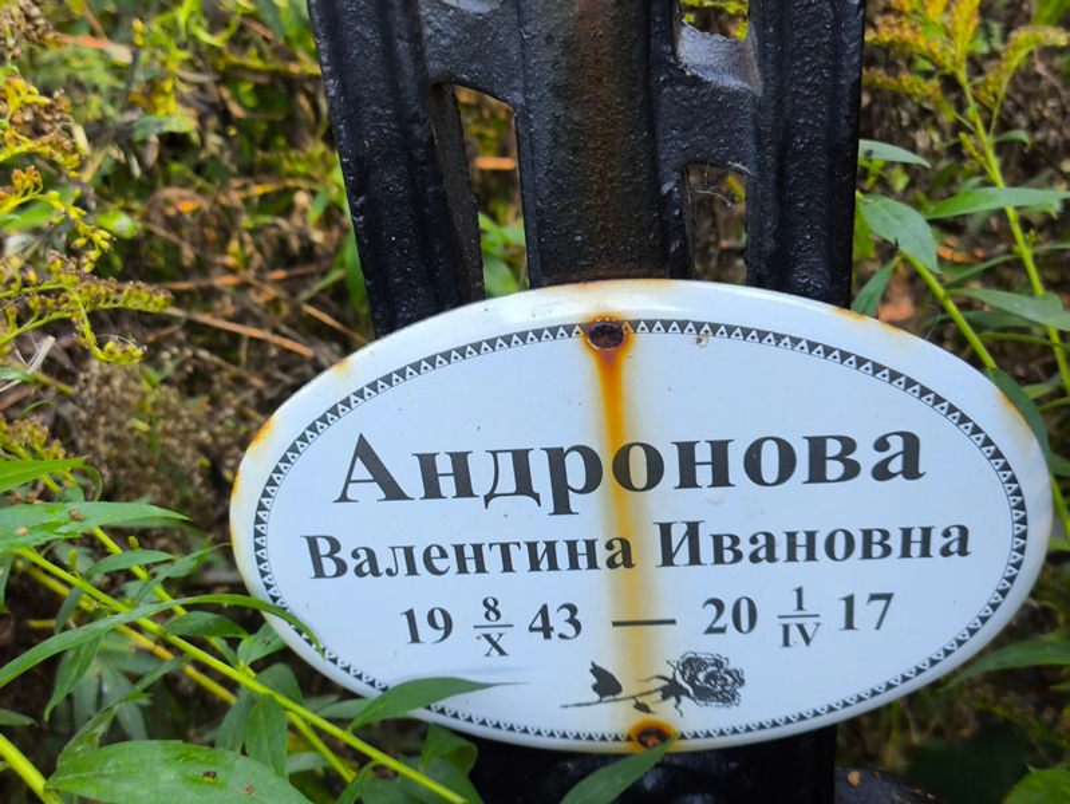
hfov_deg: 38.2
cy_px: 402
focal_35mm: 50
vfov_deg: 29.1
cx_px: 535
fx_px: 1546
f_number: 1.7
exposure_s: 1/60
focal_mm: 4.71
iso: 50
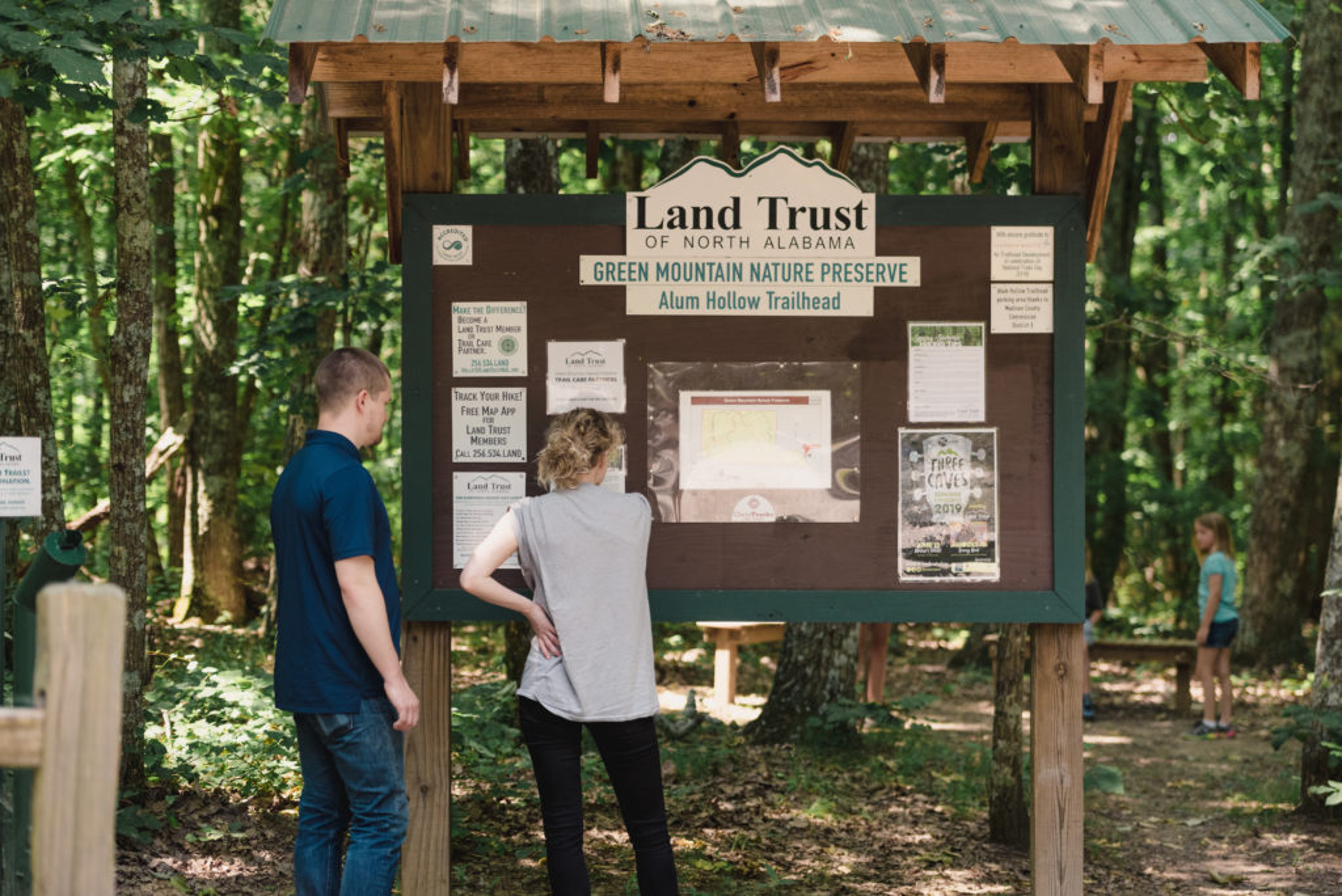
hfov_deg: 28.8
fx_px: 2611
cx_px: 671
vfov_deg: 19.5
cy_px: 448
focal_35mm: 70
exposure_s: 1/2000
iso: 800
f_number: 2.8
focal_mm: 70
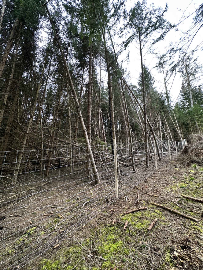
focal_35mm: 14
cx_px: 102
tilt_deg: +14.8
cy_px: 135
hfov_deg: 85.7
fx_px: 109
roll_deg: -3.0
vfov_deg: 102.1
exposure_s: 1/99
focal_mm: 2.22
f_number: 2.2
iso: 64
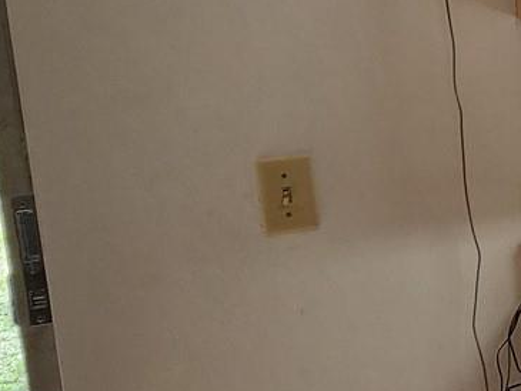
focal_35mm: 57
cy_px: 76
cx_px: 886
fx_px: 858
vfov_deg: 25.2
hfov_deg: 22.9
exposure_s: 1/120
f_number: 2.2
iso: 100
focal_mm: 2.2
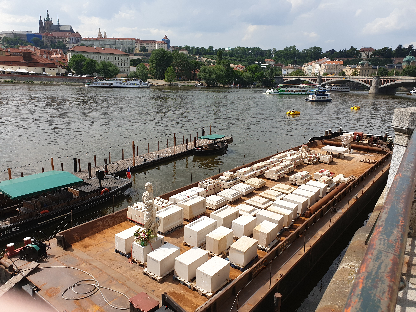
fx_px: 312
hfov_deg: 67.3
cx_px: 208
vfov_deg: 53.1
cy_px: 156
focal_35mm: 26
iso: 50
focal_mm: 4.3
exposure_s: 1/1456
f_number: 2.4
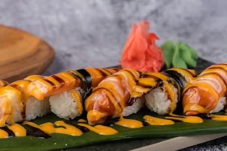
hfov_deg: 18.9
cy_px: 100
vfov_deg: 12.7
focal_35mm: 108
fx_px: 681
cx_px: 94
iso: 100
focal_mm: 75
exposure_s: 1/250
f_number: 8
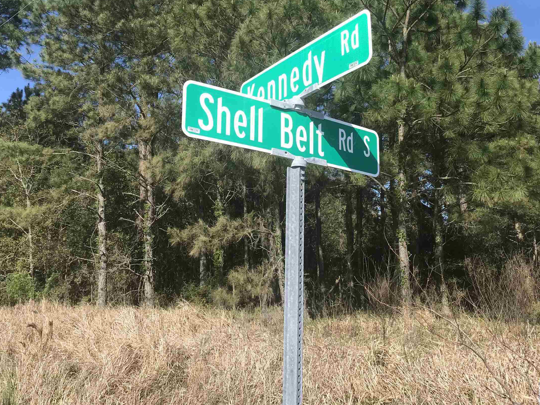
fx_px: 624
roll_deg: +1.2
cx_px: 280
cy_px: 173
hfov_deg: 46.8
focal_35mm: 40
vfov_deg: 35.9
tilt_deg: +8.1
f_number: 1.8
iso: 20
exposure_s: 1/1570
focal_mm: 3.99
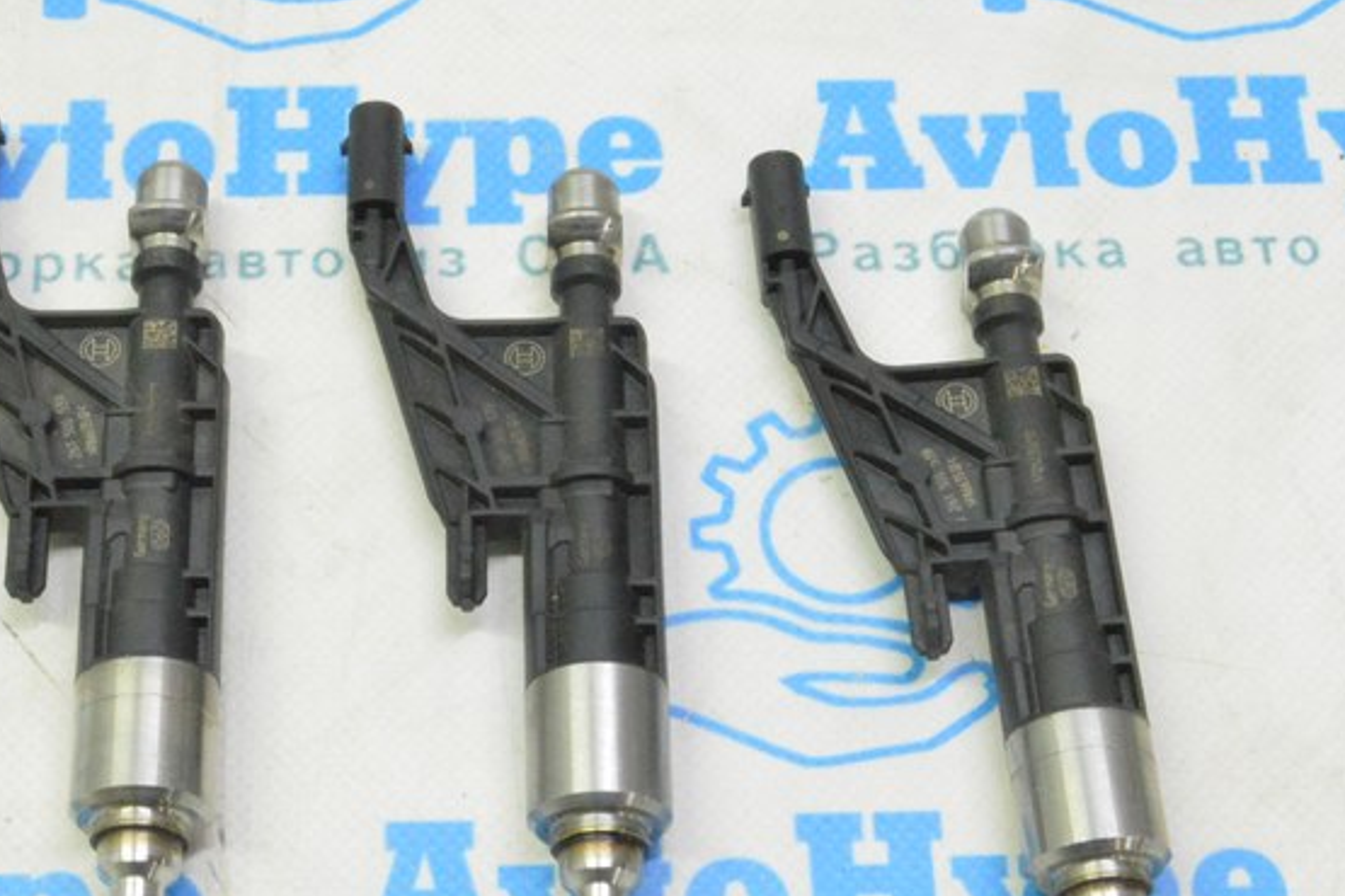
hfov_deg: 24.4
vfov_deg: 16.4
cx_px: 506
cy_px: 607
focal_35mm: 83
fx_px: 3101
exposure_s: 1/20
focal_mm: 30
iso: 6400
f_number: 20
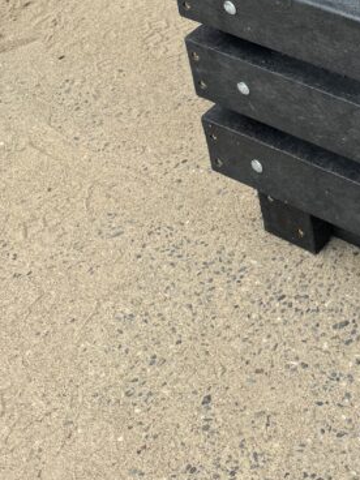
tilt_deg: -26.4
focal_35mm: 87
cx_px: 537
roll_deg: +3.3
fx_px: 1206
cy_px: -185
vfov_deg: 20.2
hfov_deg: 15.6
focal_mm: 6.76
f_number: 1.78
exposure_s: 1/1488
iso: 80
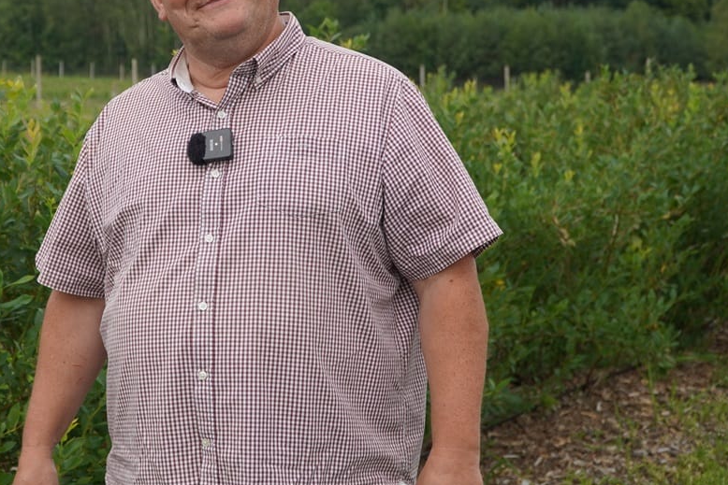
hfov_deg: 27.1
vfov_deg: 18.4
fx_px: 1497
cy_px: 152
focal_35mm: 74
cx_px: 207
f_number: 4.5
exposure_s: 1/400
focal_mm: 32
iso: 100
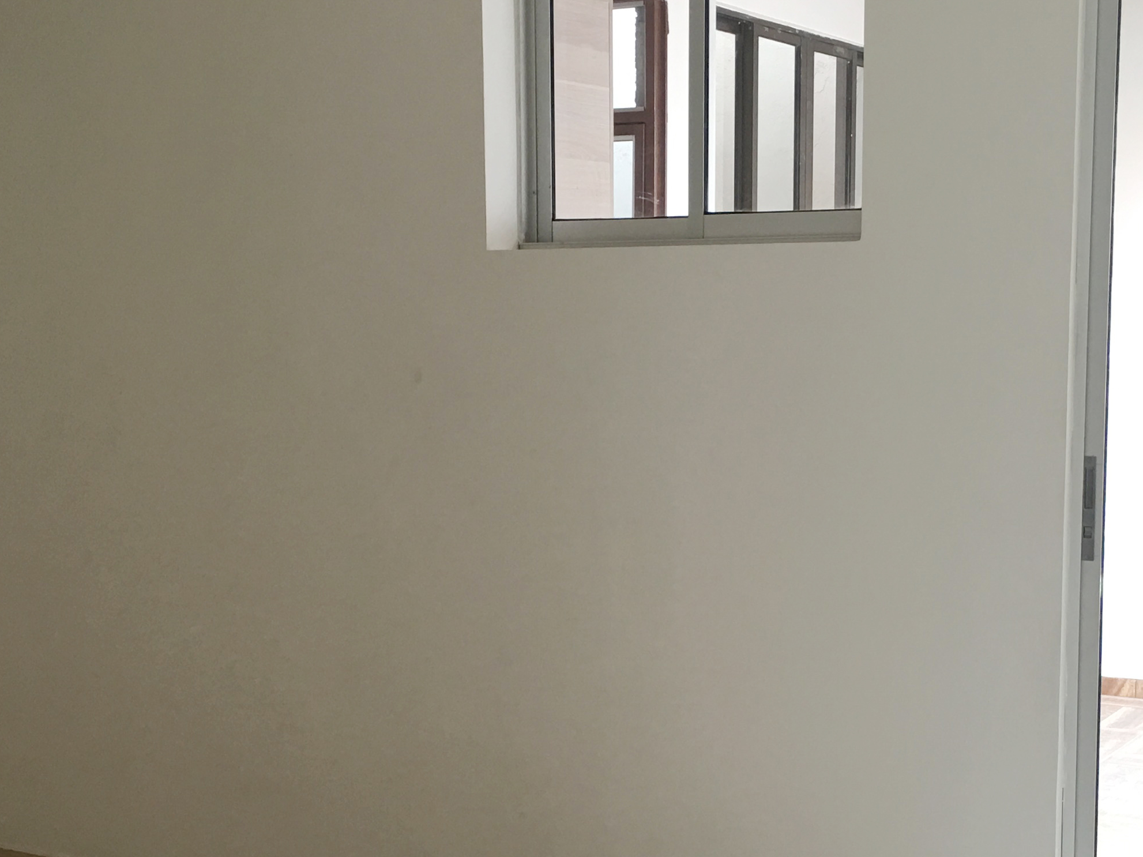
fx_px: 1948
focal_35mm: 59
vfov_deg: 24.6
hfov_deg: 32.6
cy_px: 597
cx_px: 658
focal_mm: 4.15
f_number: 2.2
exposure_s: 1/15
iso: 25
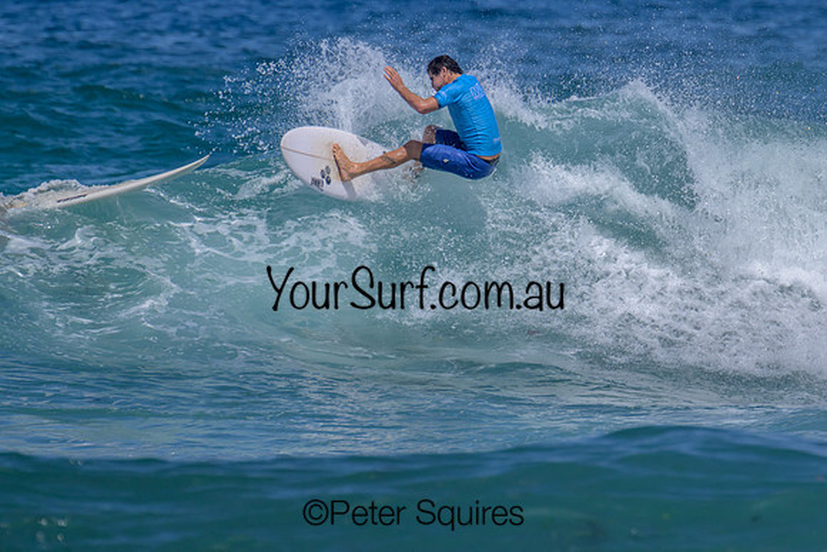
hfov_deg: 1.9
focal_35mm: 1081
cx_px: 553
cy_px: 207
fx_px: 24828
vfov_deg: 1.3
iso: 640
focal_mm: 800
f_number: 11
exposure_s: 1/2000
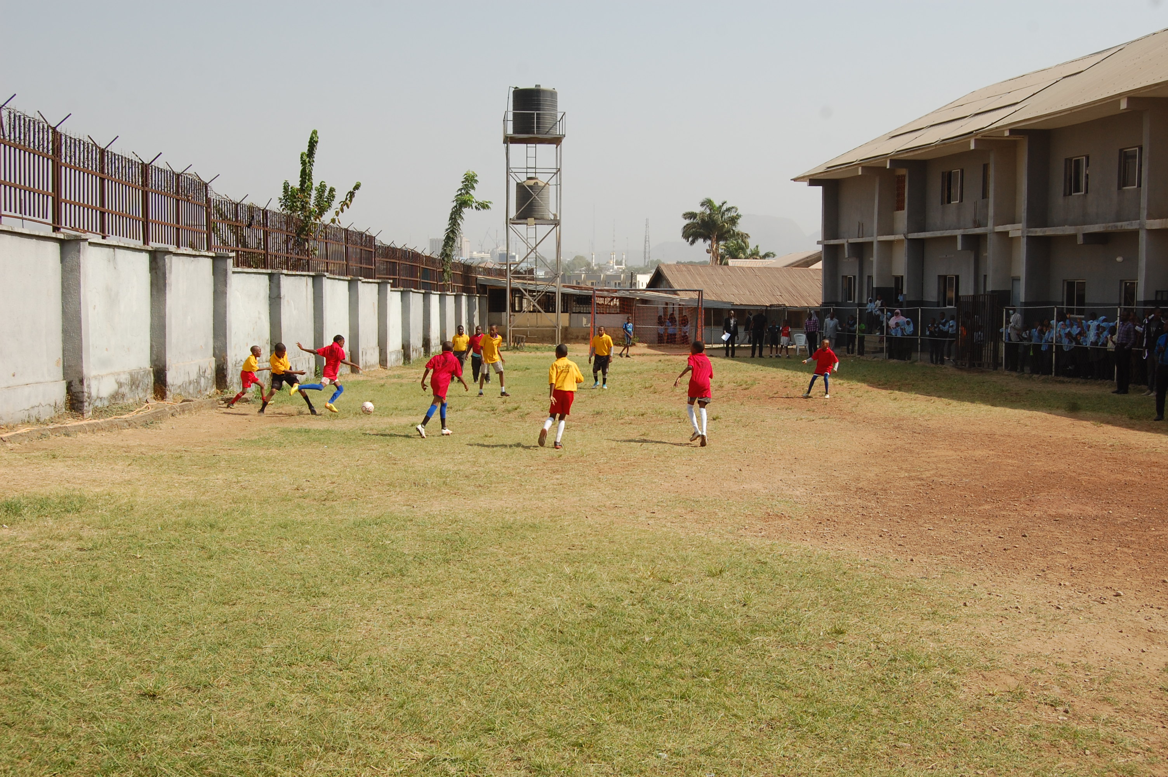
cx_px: 584
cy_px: 388
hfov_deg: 49.6
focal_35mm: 39
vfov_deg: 34.1
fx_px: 1264
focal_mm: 26
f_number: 10
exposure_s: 1/400
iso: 200
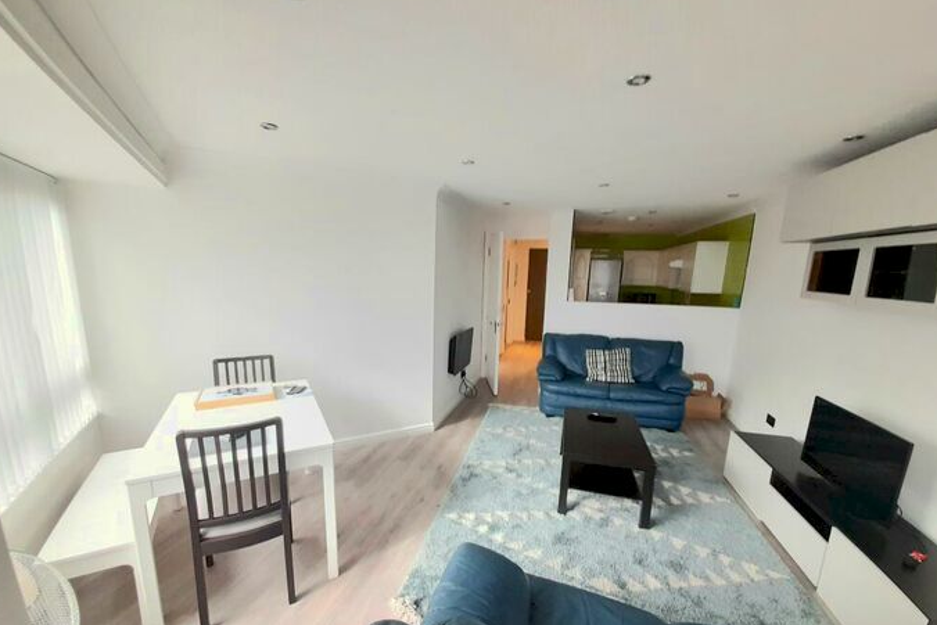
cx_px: 466
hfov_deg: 104.2
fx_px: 364
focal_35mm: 14
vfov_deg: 81.2
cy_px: 329
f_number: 2.2
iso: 100
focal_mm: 1.42
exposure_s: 1/50
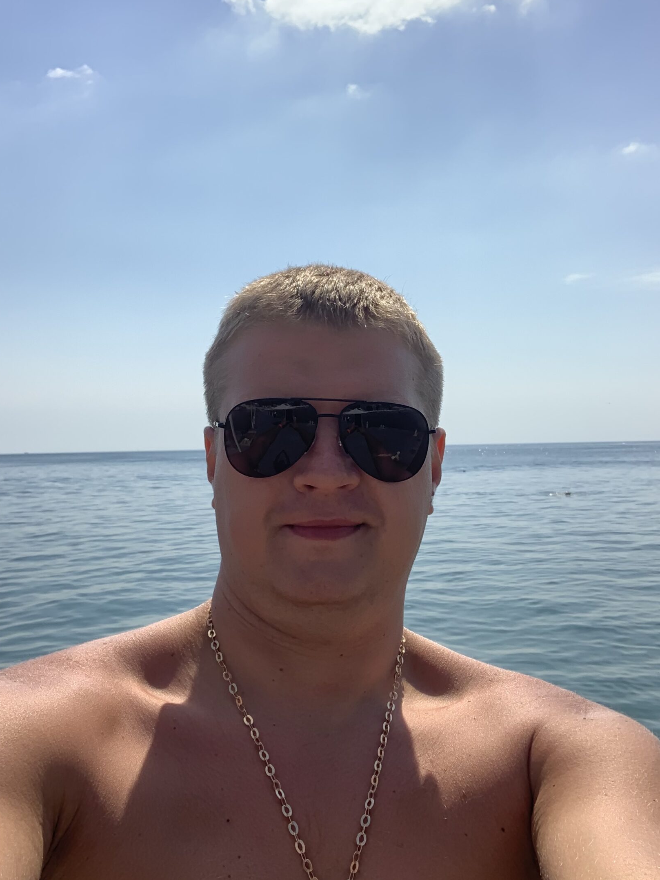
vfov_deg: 49.0
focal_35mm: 38
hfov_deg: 37.7
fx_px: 966
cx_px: 295
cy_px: 447
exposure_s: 1/1208
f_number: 2.2
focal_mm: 2.87
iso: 16
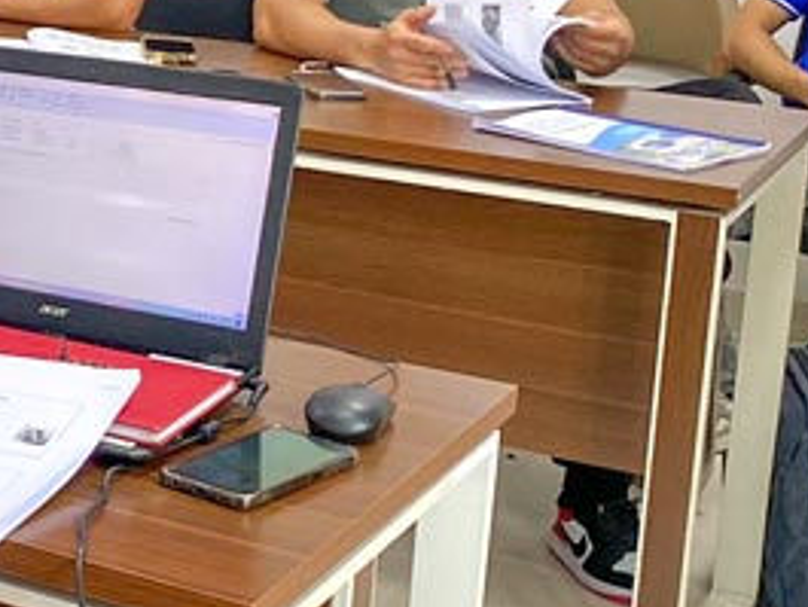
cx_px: -357
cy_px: 171
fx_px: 2289
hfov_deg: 18.1
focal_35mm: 98
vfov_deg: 15.1
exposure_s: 1/117
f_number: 1.8
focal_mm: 4.25
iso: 125
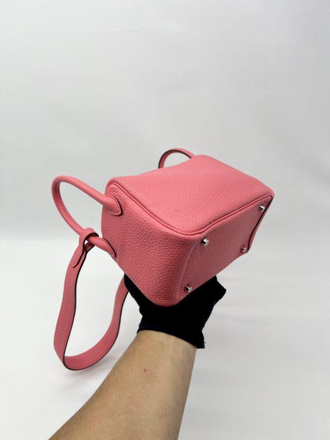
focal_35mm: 26
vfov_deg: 67.3
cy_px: 220
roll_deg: -0.4
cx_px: 165
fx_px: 330
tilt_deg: -27.8
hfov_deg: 53.1
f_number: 1.5
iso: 32
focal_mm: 5.7
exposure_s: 1/117
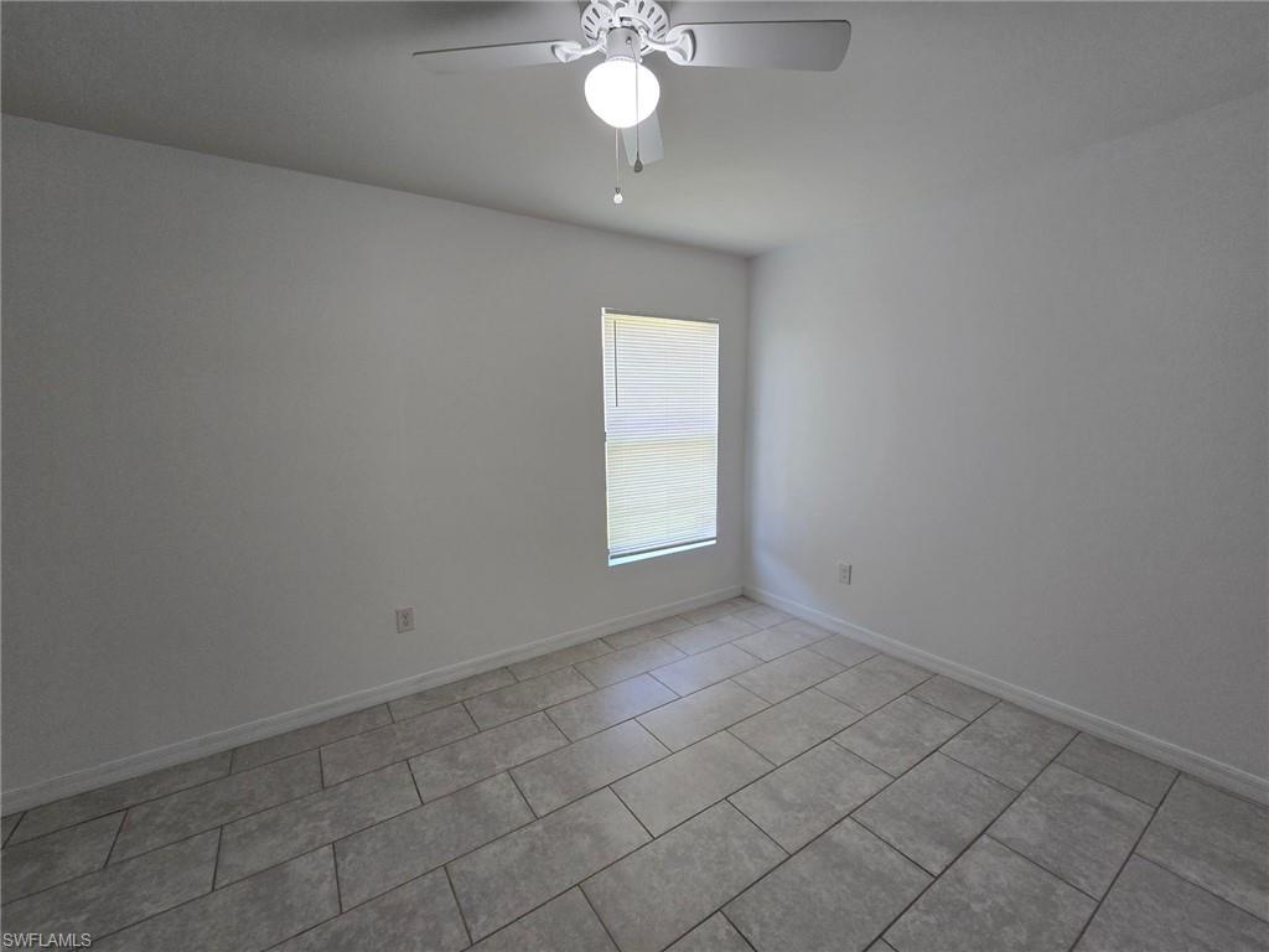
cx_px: 634
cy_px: 476
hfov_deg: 106.2
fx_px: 477
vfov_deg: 89.9
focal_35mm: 13
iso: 64
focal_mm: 2.2
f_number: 2.2
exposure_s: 1/60
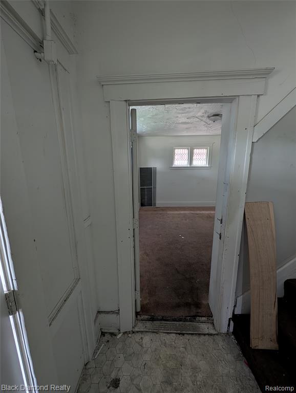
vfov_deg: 110.5
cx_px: 148
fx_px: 137
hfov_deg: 94.6
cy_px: 196
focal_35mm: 12
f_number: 1.7
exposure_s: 1/31.2
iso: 169
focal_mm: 2.02
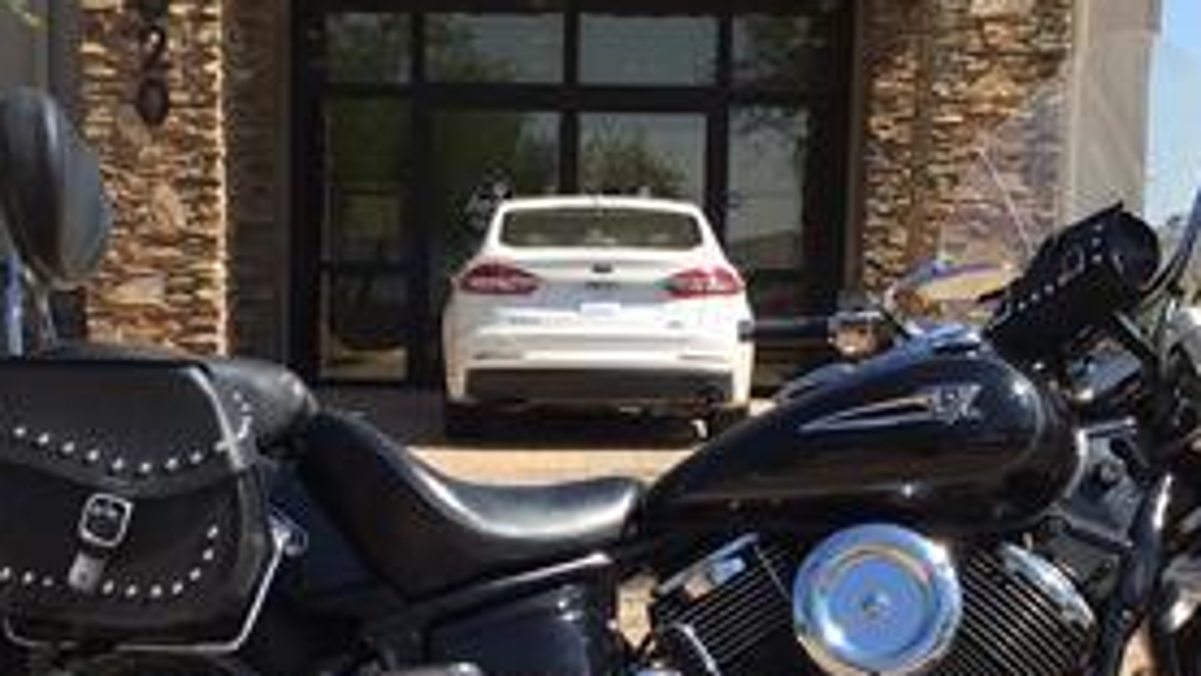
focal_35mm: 78
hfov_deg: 27.1
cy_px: 672
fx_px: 2485
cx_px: 516
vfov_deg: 15.2
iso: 25
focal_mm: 3.3
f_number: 2.4
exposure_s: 1/916
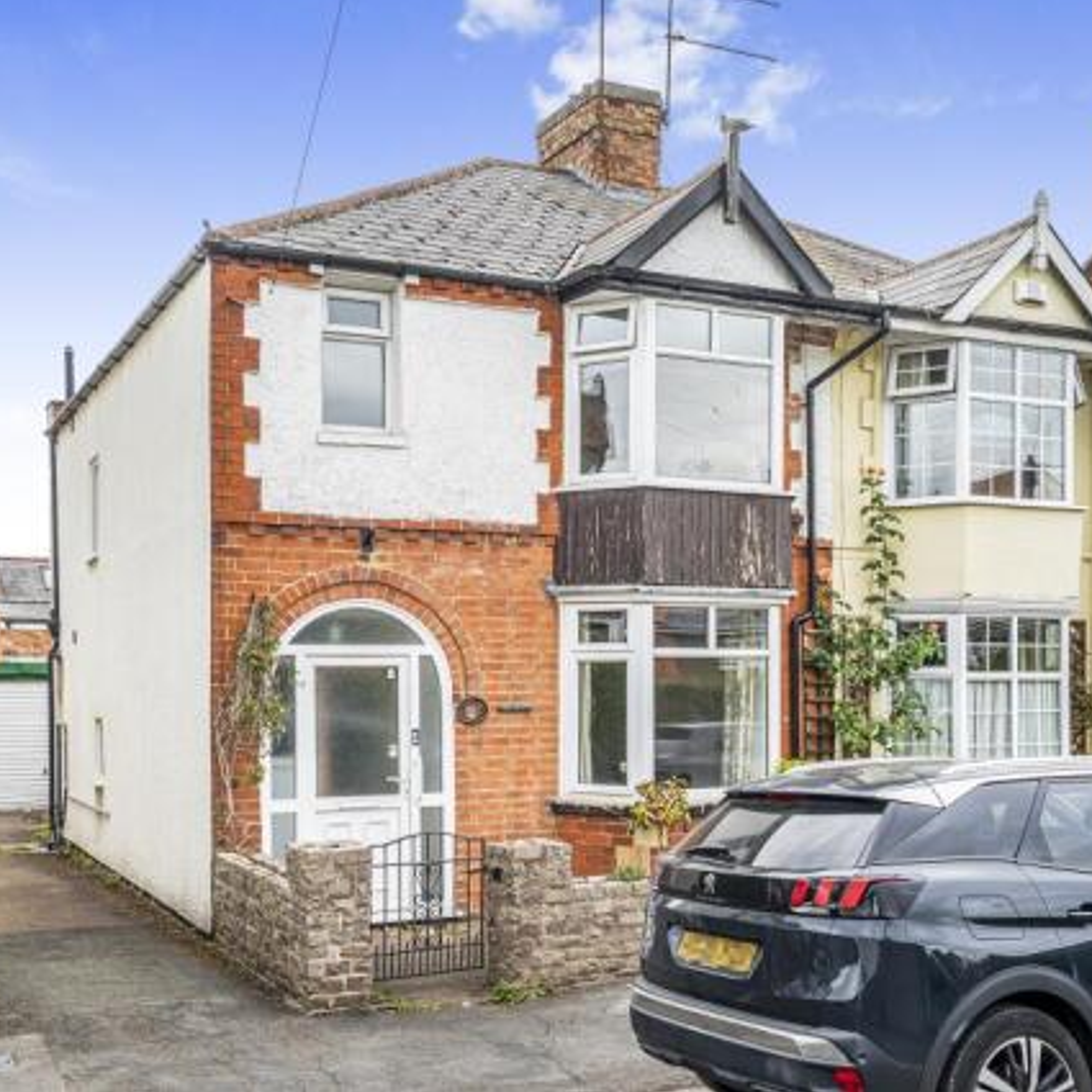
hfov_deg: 43.8
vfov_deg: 43.9
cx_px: 482
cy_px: 533
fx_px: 1356
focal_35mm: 38
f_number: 11
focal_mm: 29
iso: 100
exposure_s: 1/100
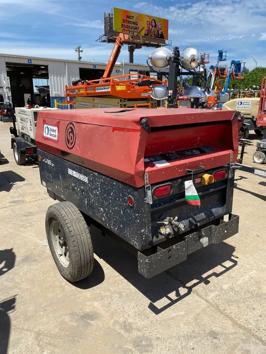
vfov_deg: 67.3
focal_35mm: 26
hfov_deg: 53.1
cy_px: 177
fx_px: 266
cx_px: 133
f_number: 1.8
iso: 32
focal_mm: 4.25
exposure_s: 1/2571
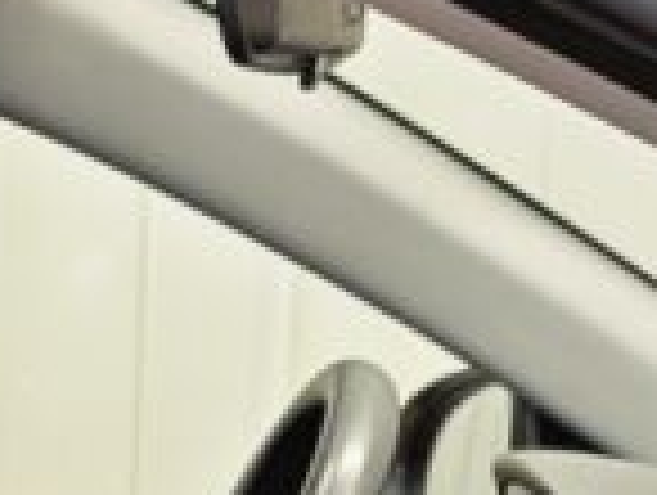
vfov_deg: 8.0
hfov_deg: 12.0
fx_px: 3061
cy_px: 1480
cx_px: -158
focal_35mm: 161
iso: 200
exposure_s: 1/51
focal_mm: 5.4
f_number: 1.6
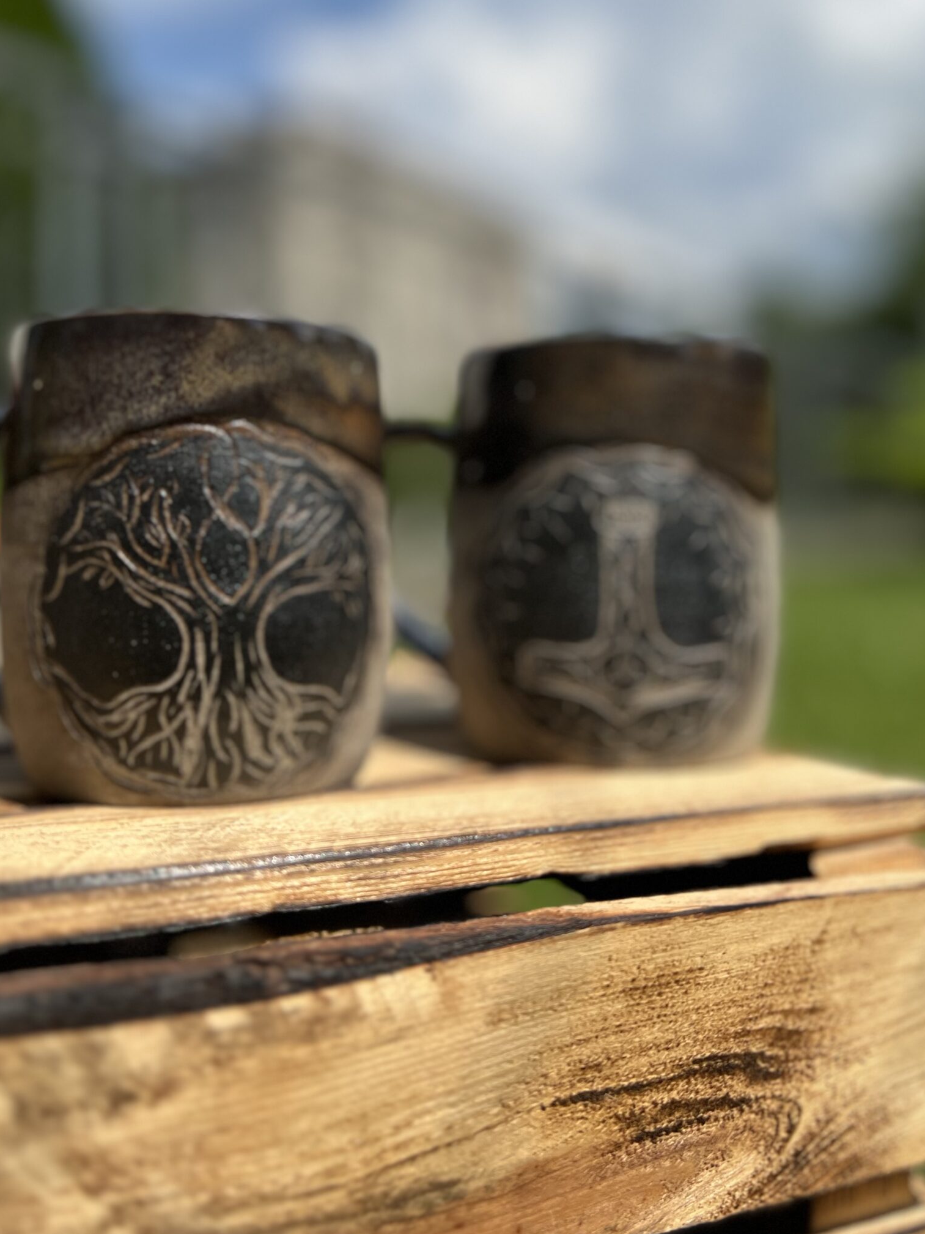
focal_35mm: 33
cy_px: 548
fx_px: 1176
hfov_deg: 42.9
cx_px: 487
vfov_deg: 55.2
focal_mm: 5.7
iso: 50
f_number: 1.5
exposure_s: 1/6993
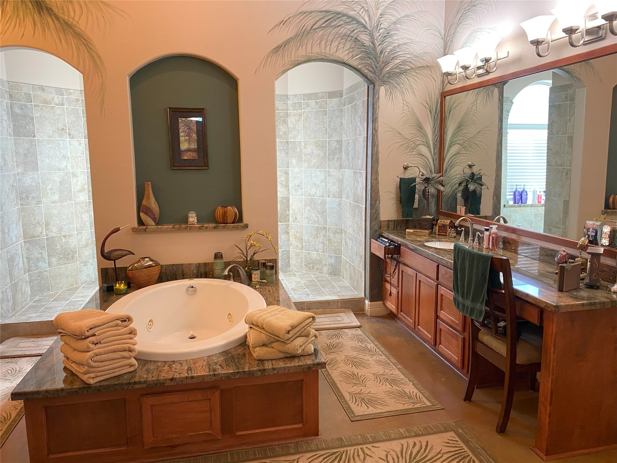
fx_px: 463
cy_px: 232
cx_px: 308
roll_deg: +0.3
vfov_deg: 53.1
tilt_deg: -9.1
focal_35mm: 26
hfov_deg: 67.3
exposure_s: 1/60
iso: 160
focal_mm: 4.25
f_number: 1.8
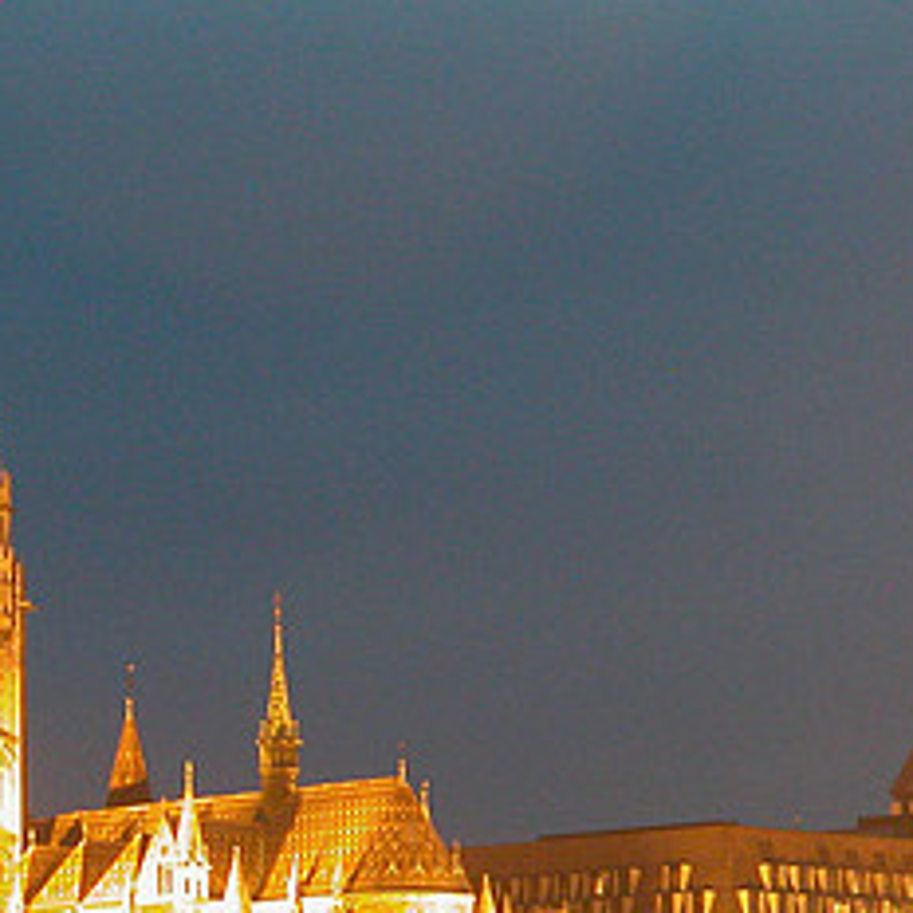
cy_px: 746
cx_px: -193
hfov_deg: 9.2
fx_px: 5610
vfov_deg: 9.3
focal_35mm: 188
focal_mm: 21.4
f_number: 7.6
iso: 400
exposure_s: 5.97
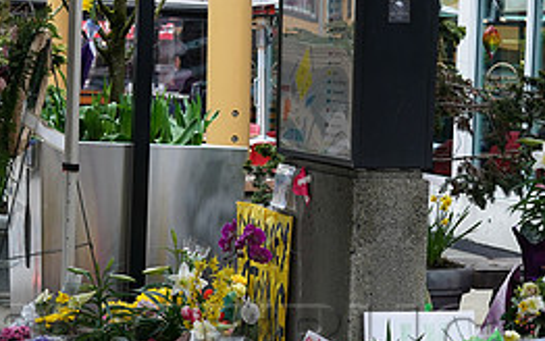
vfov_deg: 11.5
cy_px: 319
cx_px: 385
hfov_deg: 18.4
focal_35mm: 113
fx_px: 1679
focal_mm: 50
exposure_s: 1/60
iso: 640
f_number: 5.6
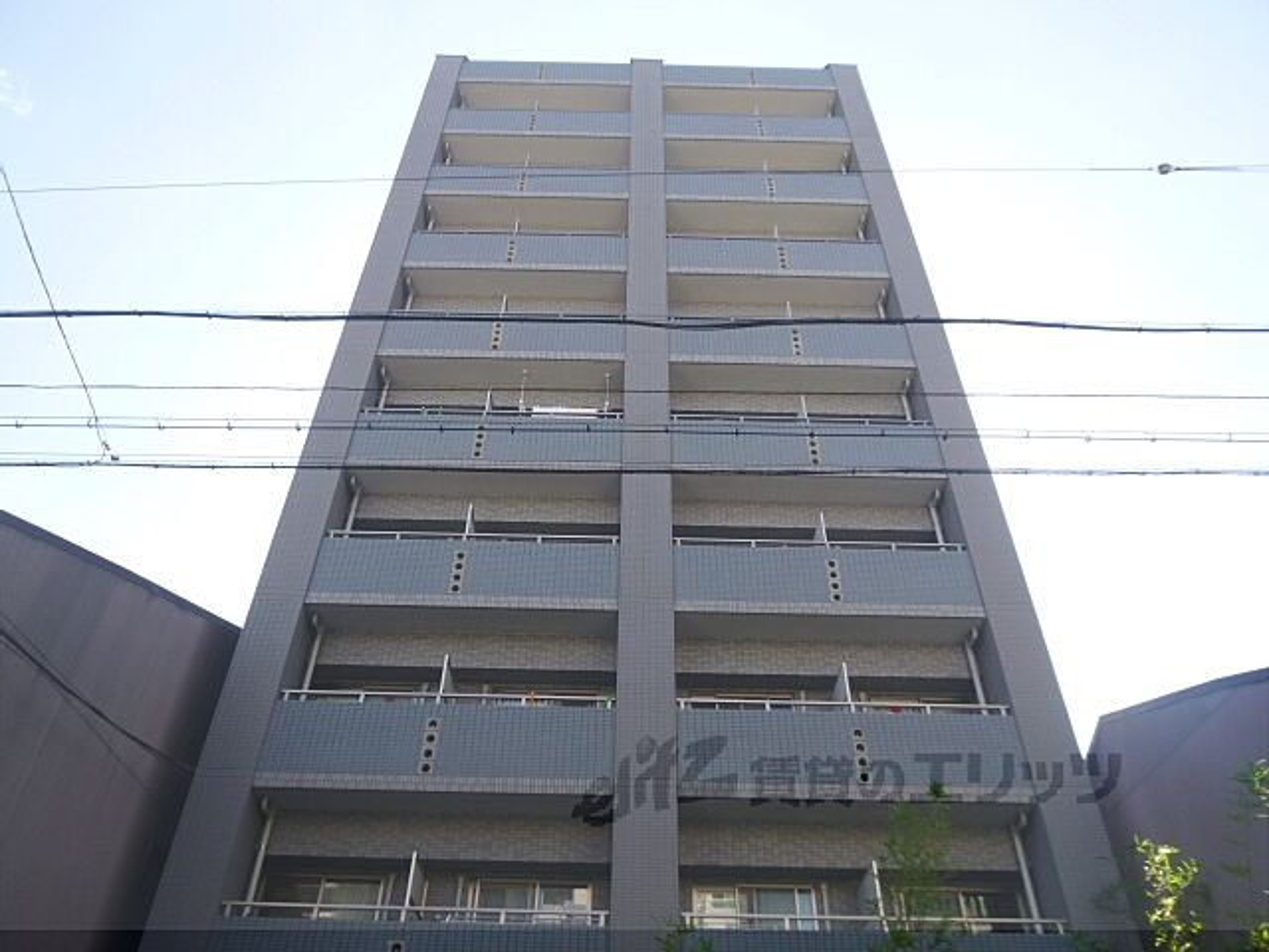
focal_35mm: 25
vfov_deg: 54.9
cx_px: 634
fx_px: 916
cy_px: 476
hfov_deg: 69.4
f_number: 3.9
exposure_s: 1/160
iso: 100
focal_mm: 4.5
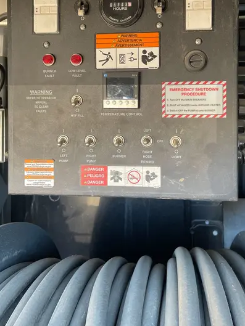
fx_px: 340
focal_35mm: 36
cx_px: 133
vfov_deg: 50.7
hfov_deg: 39.6
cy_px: 117
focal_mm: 4.2
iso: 125
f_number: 1.6
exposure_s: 1/121
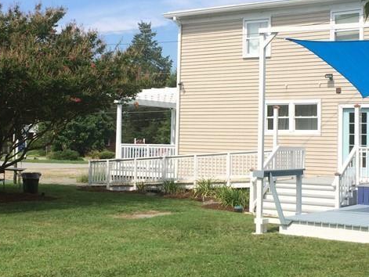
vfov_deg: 23.3
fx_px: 672
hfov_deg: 30.7
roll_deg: -1.6
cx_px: 189
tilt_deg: +2.9
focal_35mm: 63
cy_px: 105
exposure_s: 1/1953
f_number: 2.2
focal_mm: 4.15
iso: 32
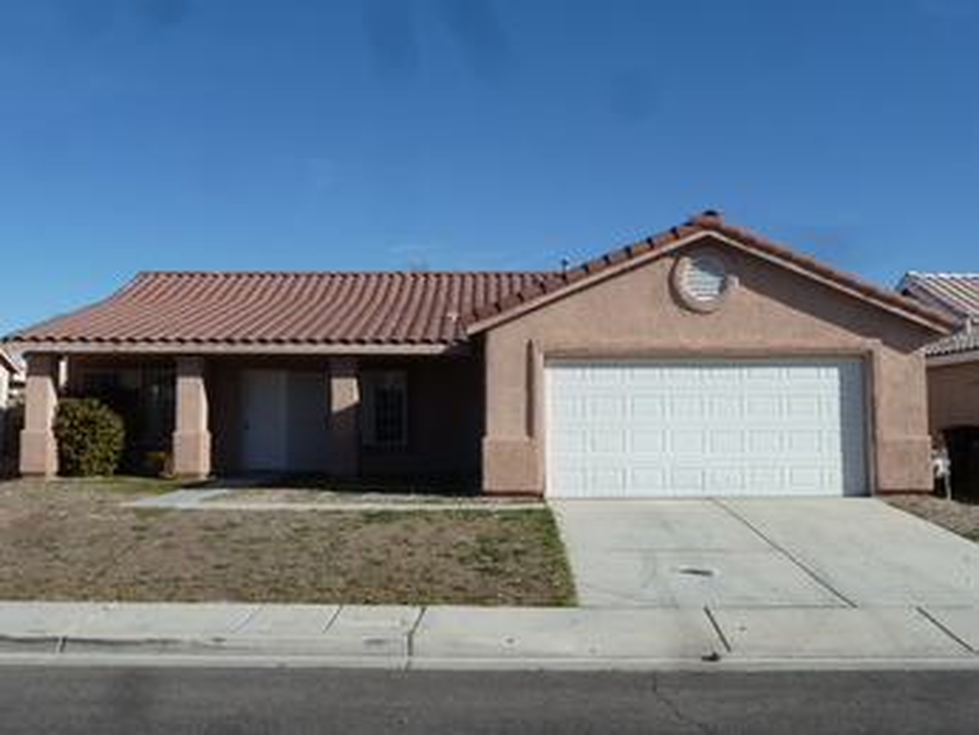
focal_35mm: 37
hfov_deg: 50.1
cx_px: 490
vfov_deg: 38.7
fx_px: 1047
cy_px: 368
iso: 80
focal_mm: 6.1
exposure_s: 1/400
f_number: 5.6
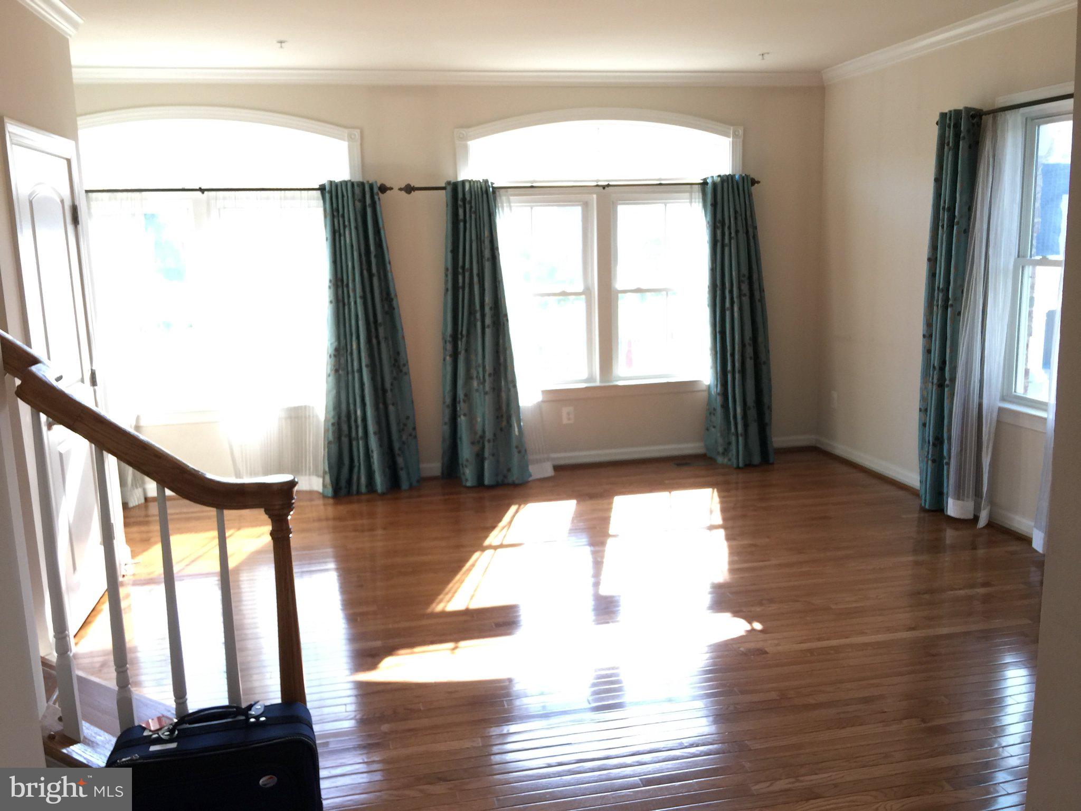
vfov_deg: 48.2
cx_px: 540
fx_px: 906
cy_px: 406
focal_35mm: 29
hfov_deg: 61.7
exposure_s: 1/30
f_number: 2.2
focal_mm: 4.15
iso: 32
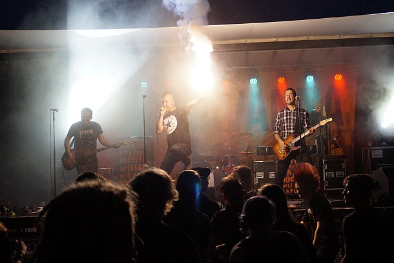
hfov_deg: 37.8
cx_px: 197
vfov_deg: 25.8
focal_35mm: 52
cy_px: 132
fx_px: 575
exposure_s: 1/160
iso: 2000
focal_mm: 35
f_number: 5
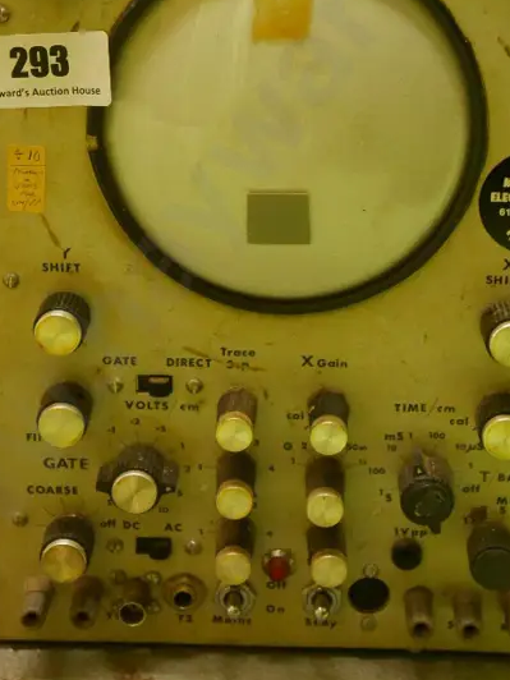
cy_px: 114
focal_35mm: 77
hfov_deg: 19.1
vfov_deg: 24.8
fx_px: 1513
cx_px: 277
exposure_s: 1/30
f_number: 4.6
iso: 3200
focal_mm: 20
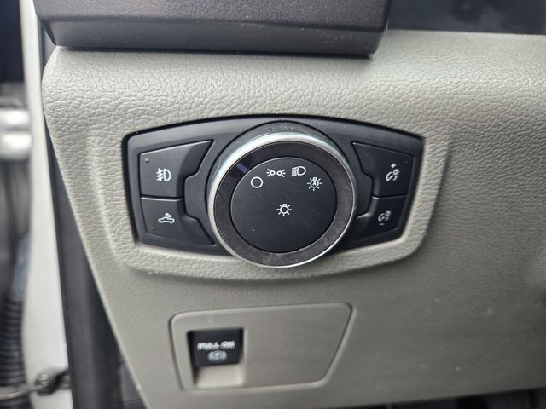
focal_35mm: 23
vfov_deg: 58.9
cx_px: 273
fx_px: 363
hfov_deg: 73.9
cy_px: 204
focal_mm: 5.4
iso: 80
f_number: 1.8
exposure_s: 1/180
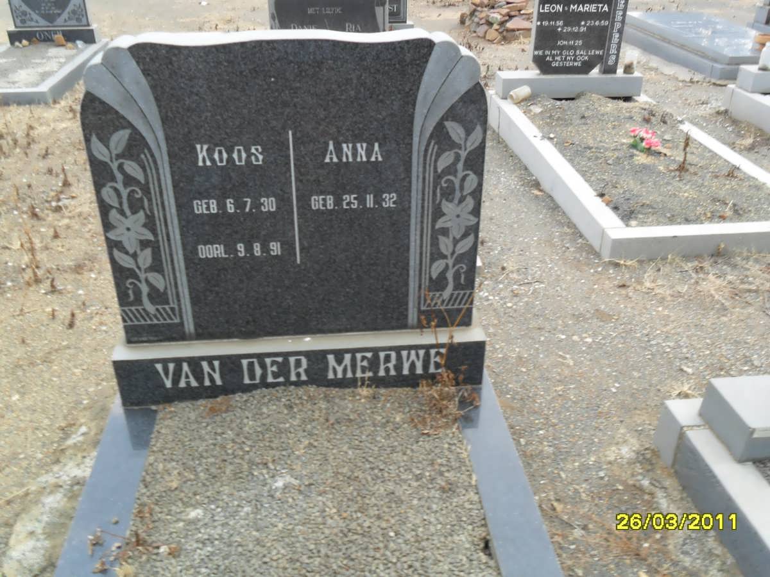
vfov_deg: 44.2
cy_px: 288
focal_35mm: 32
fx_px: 712
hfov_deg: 56.8
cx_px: 385
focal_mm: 5.7
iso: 100
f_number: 3.7
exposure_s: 1/60
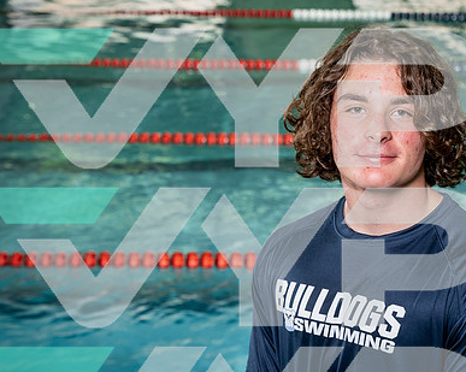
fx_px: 1337
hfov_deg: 19.7
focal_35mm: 97
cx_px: 305
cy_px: 258
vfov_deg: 15.8
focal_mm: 59
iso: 400
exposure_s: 1/250
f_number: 5
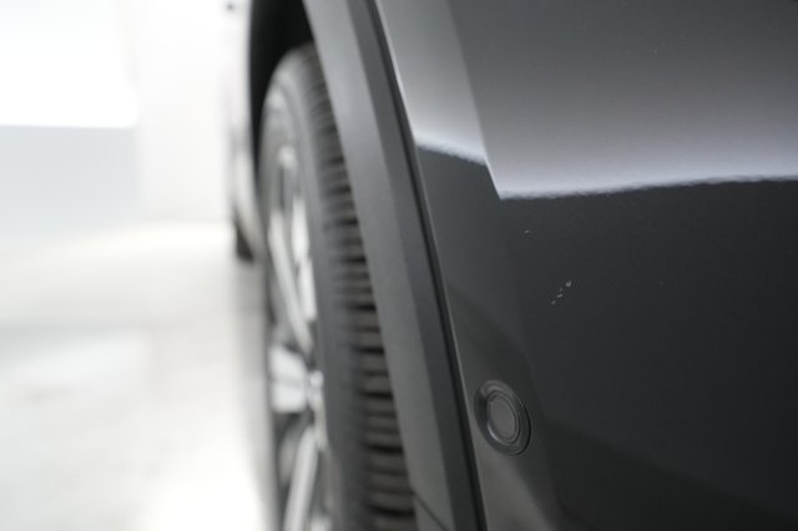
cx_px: 399
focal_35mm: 28
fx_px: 620
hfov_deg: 65.5
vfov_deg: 46.4
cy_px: 266
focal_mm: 28
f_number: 4.5
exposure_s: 1/100
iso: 4000
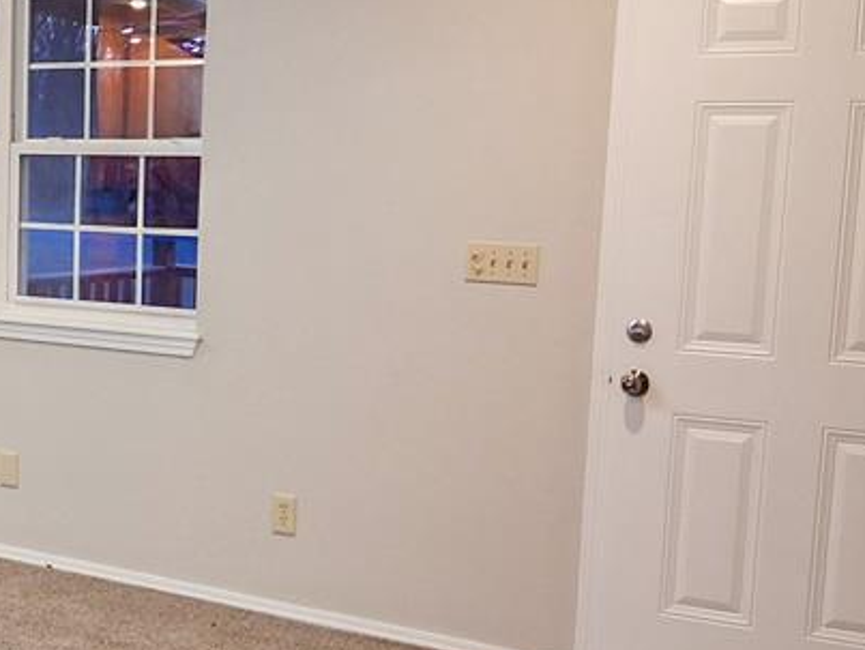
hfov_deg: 27.6
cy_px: 403
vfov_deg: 22.2
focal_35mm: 66
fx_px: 1651
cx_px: -13
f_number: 1.8
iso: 500
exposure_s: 1/60
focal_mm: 3.98
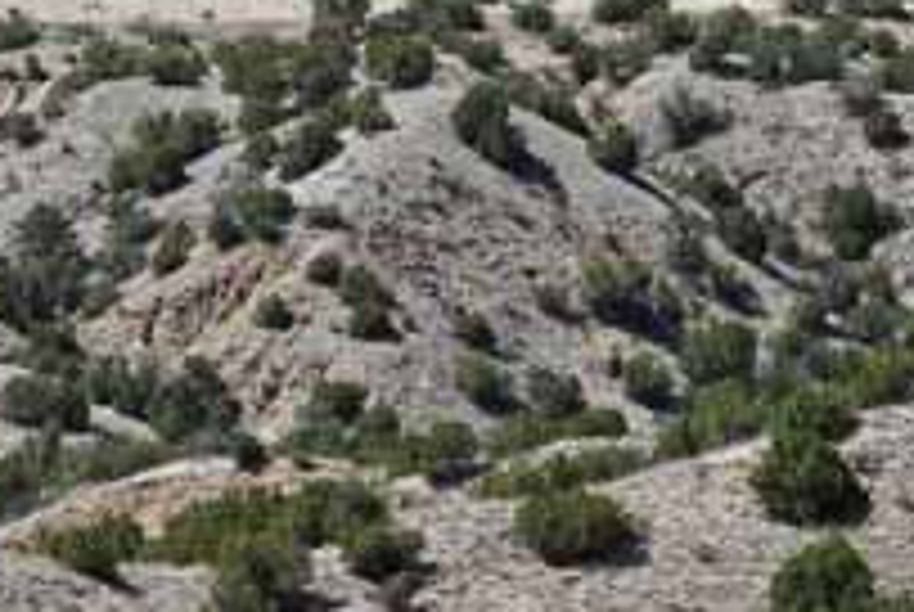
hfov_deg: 4.4
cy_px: -484
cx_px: 149
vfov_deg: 2.9
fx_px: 12001
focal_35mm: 472
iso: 64
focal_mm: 120
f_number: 6.3
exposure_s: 1/640
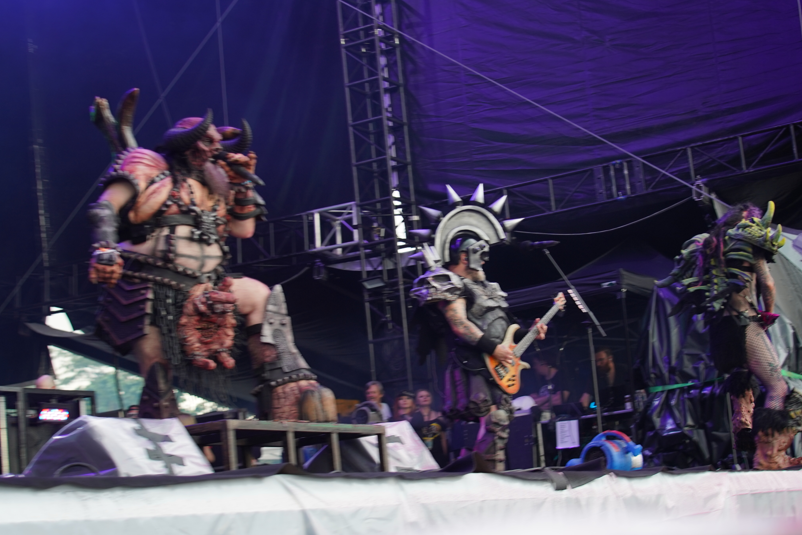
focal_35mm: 68
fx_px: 1515
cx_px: 428
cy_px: 276
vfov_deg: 20.0
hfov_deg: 29.6
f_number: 4
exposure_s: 1/125
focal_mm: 46
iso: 250
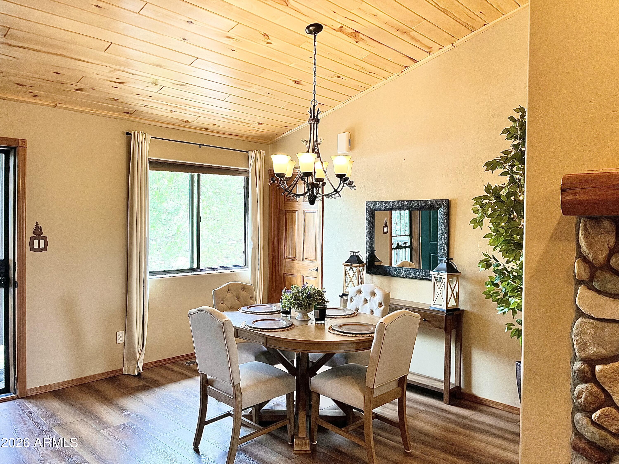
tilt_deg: -0.5
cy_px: 232
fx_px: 465
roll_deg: +0.1
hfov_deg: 67.3
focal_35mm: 26
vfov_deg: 53.1
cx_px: 310
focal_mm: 5.1
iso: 100
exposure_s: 1/60
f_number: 1.6
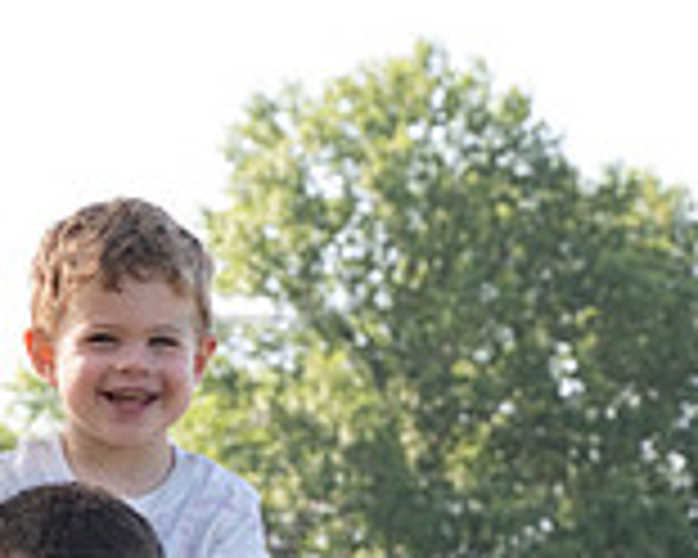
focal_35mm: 196
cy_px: 1084
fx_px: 4049
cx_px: 293
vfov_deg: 7.6
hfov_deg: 9.9
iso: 400
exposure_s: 1/320
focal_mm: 56
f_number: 7.1
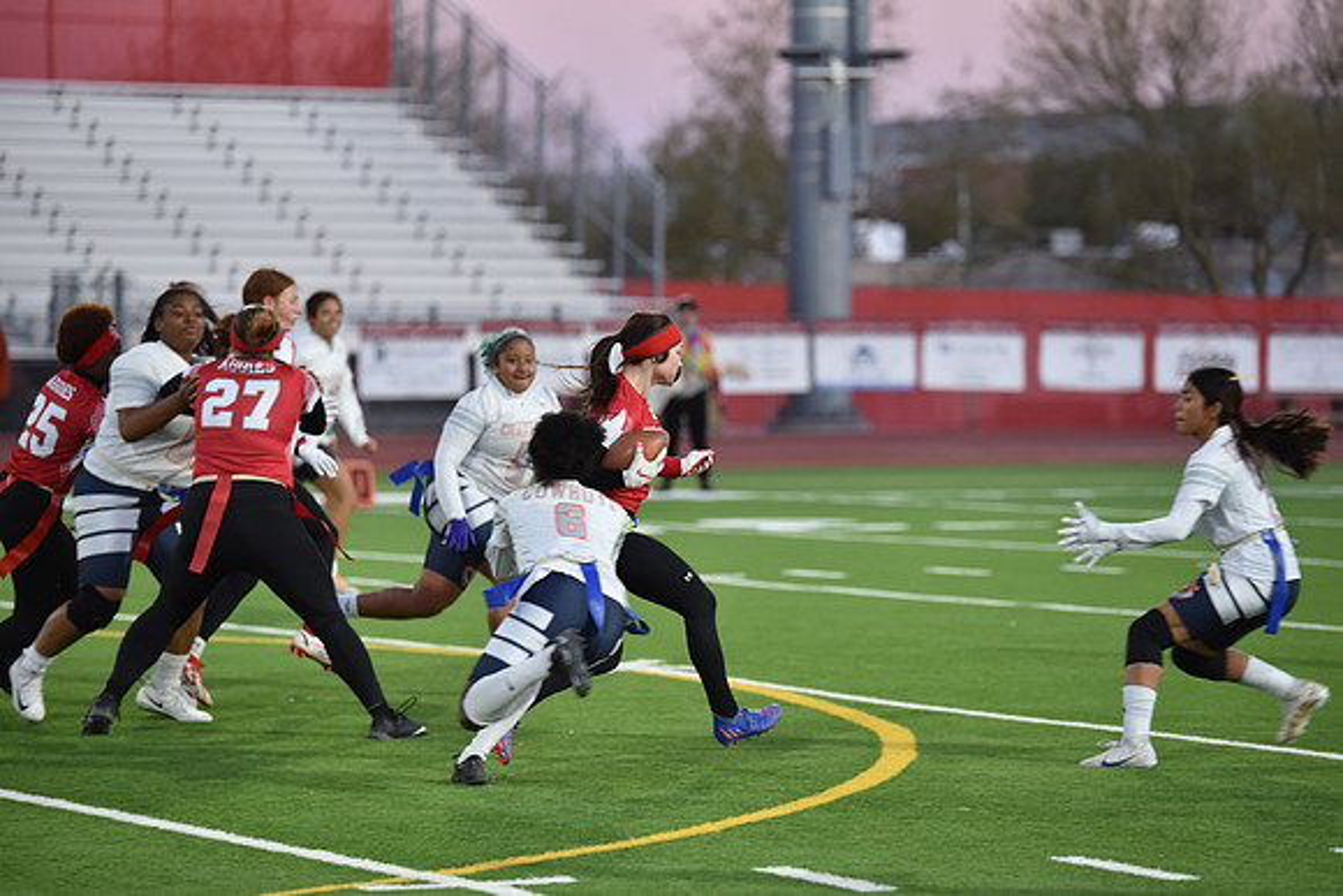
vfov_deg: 7.9
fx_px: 6530
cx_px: 672
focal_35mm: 175
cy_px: 448
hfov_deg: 11.7
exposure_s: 1/500
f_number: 2.8
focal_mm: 175
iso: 1250
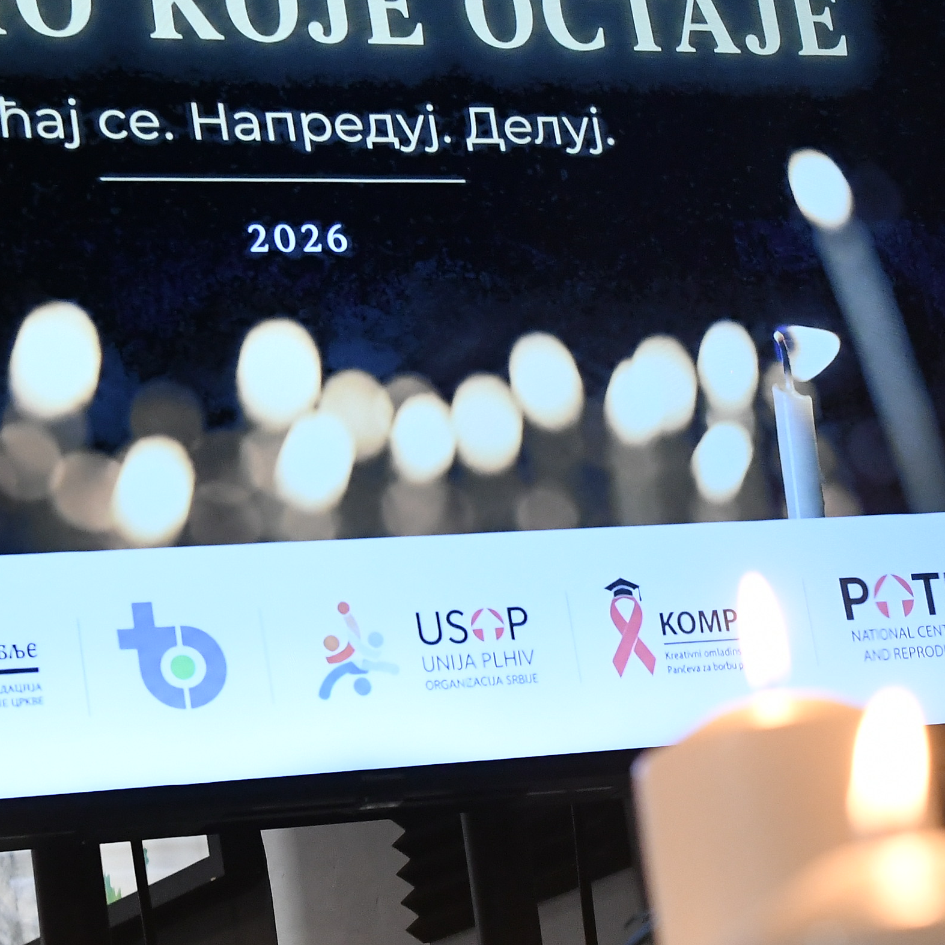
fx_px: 2996
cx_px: 652
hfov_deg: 17.9
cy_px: 722
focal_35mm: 97
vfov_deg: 17.8
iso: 2500
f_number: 4.5
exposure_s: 1/200
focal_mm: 29
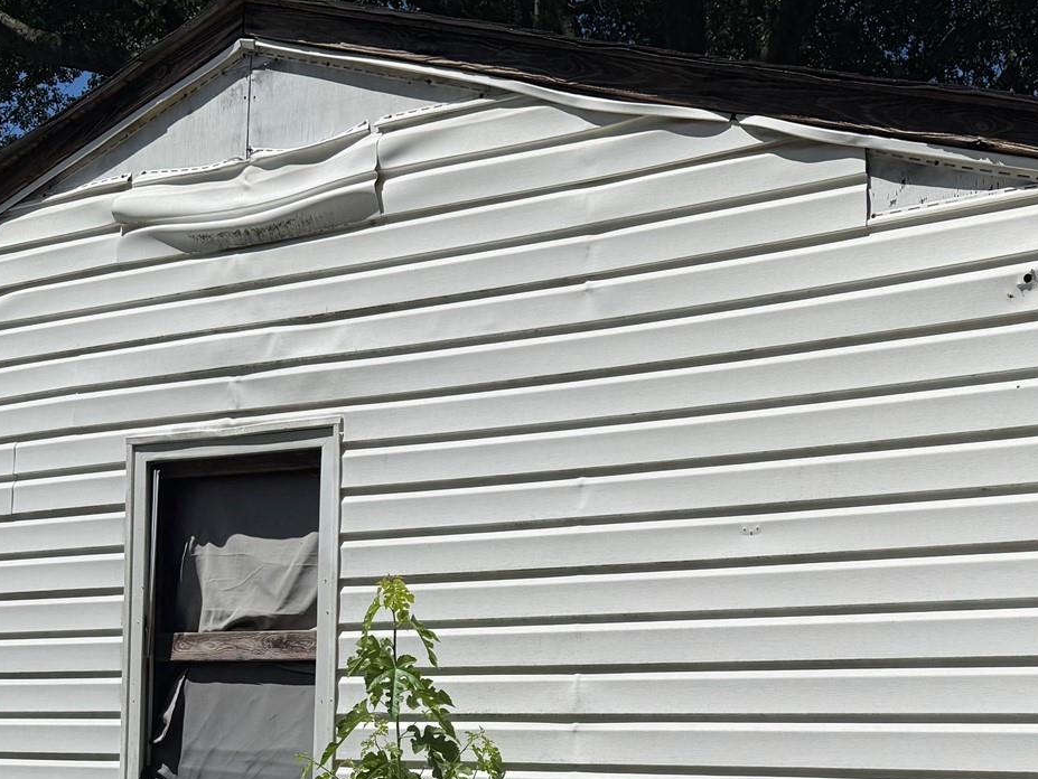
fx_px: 1590
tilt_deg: +4.8
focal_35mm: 53
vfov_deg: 26.9
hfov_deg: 35.9
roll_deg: -0.6
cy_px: 641
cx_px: 675
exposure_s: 1/14286
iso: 80
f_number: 1.78
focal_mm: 6.76
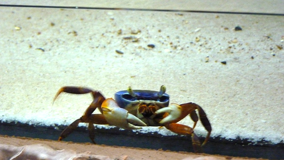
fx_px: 866
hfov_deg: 18.6
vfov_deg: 10.5
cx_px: 142
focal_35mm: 115
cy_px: 92
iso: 800
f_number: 3.6
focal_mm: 18.7
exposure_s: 1/10
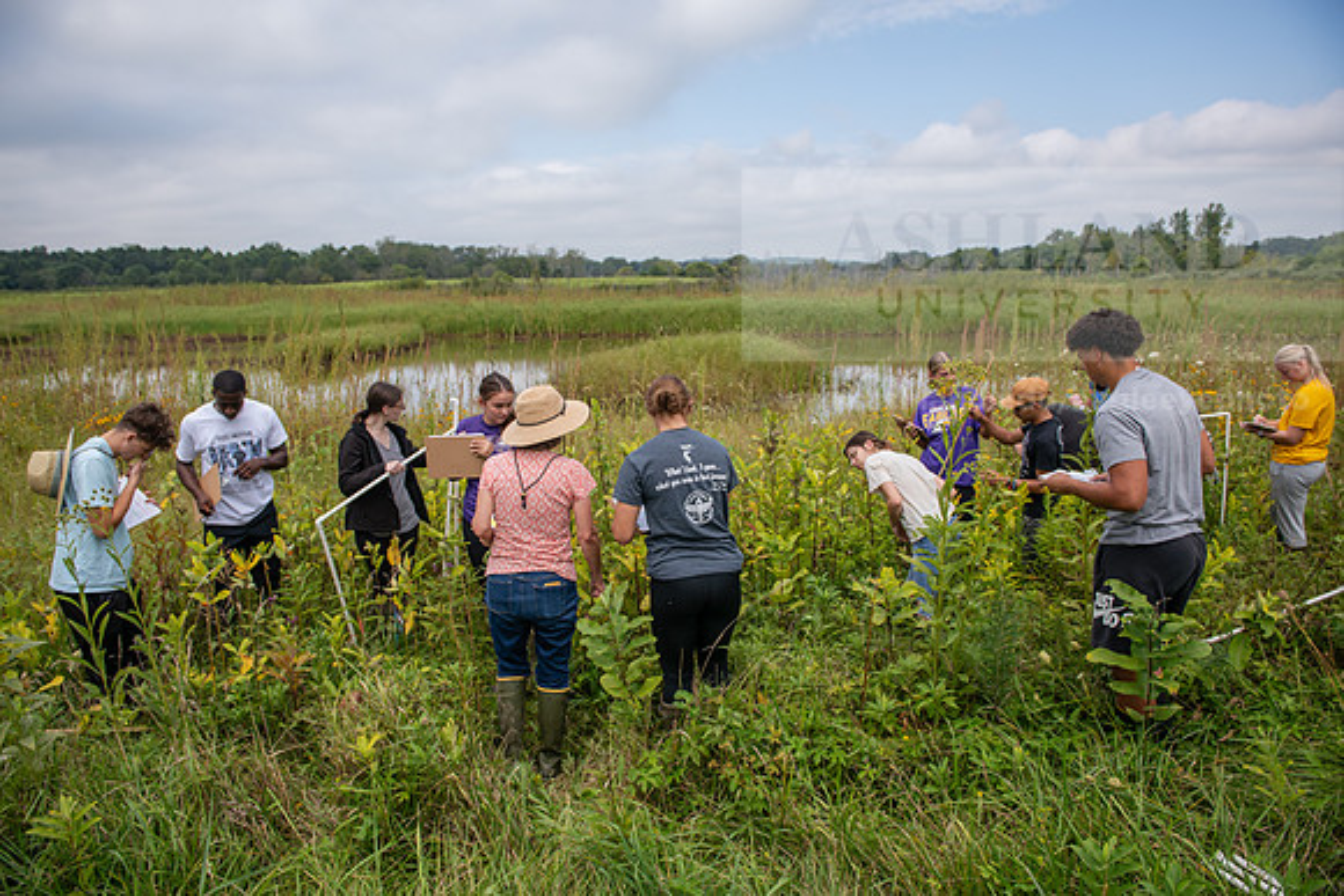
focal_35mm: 24
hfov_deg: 73.7
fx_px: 896
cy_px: 448
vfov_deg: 53.2
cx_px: 672
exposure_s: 1/640
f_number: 4
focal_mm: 24
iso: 125
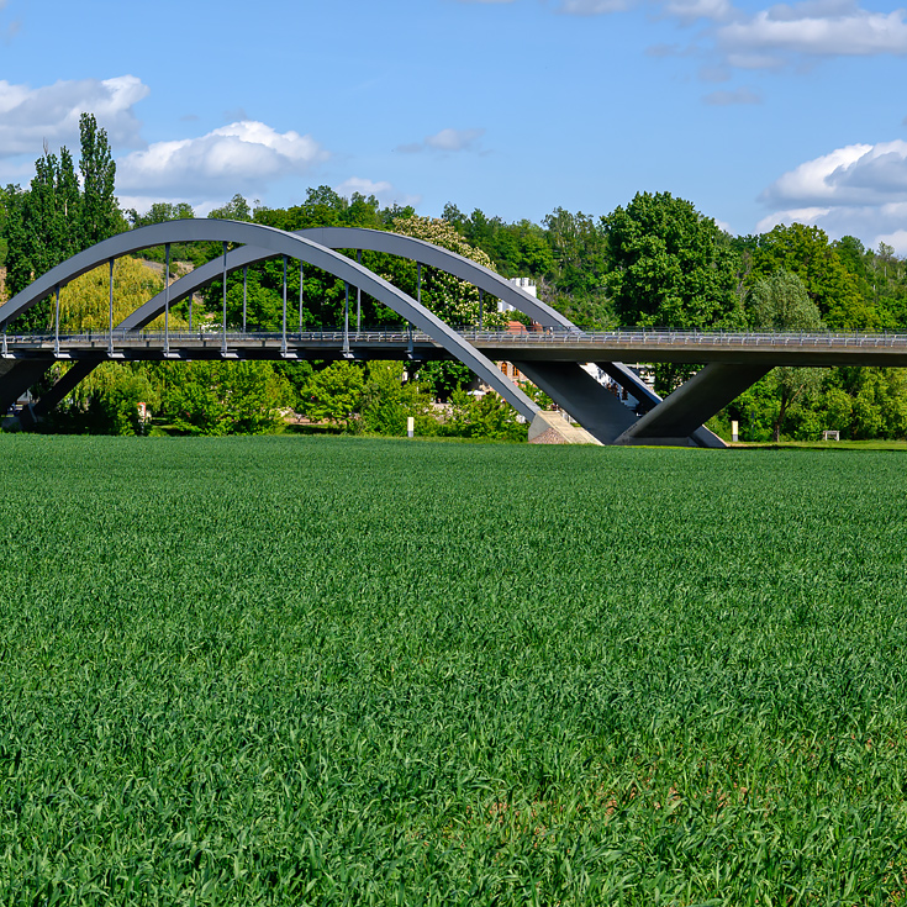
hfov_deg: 16.7
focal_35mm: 104
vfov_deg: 16.7
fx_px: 3083
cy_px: 444
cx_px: 427
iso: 200
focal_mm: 50
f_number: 8
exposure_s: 1/800
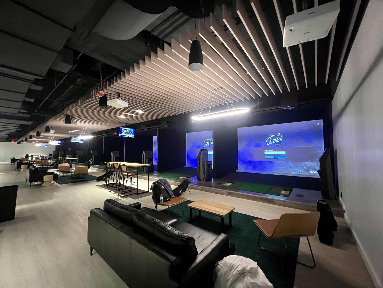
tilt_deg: +2.6
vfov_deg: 89.9
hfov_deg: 106.2
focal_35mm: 13
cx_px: 192
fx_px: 144
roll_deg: +0.2
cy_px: 144
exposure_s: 1/30
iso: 1000
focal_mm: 1.57
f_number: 1.8
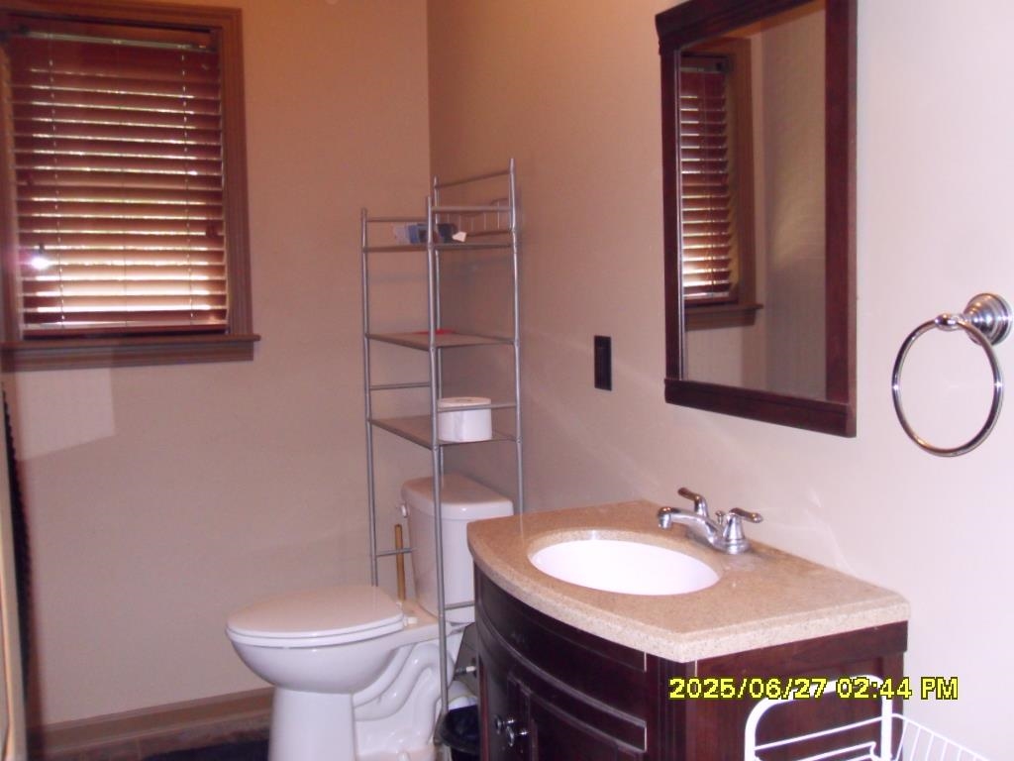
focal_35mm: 35
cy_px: 380
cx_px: 507
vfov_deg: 40.7
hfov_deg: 52.6
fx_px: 1025
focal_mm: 6.3
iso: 400
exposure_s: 1/45
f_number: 3.5
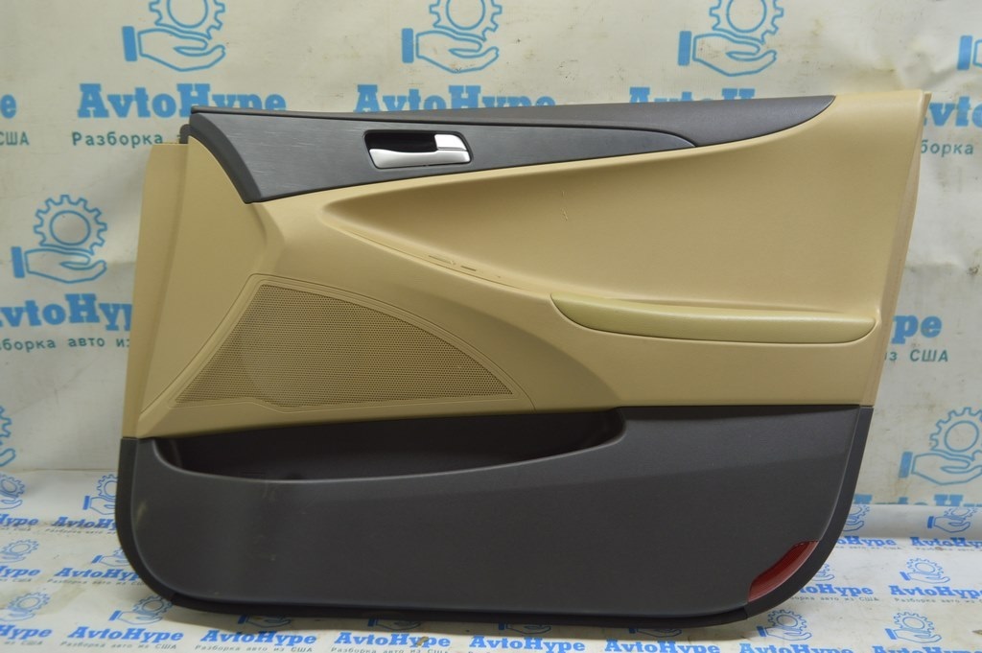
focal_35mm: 32
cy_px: 326
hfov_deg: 59.5
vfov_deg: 41.6
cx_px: 491
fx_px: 859
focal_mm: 21
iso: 400
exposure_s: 1/20
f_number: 5.6
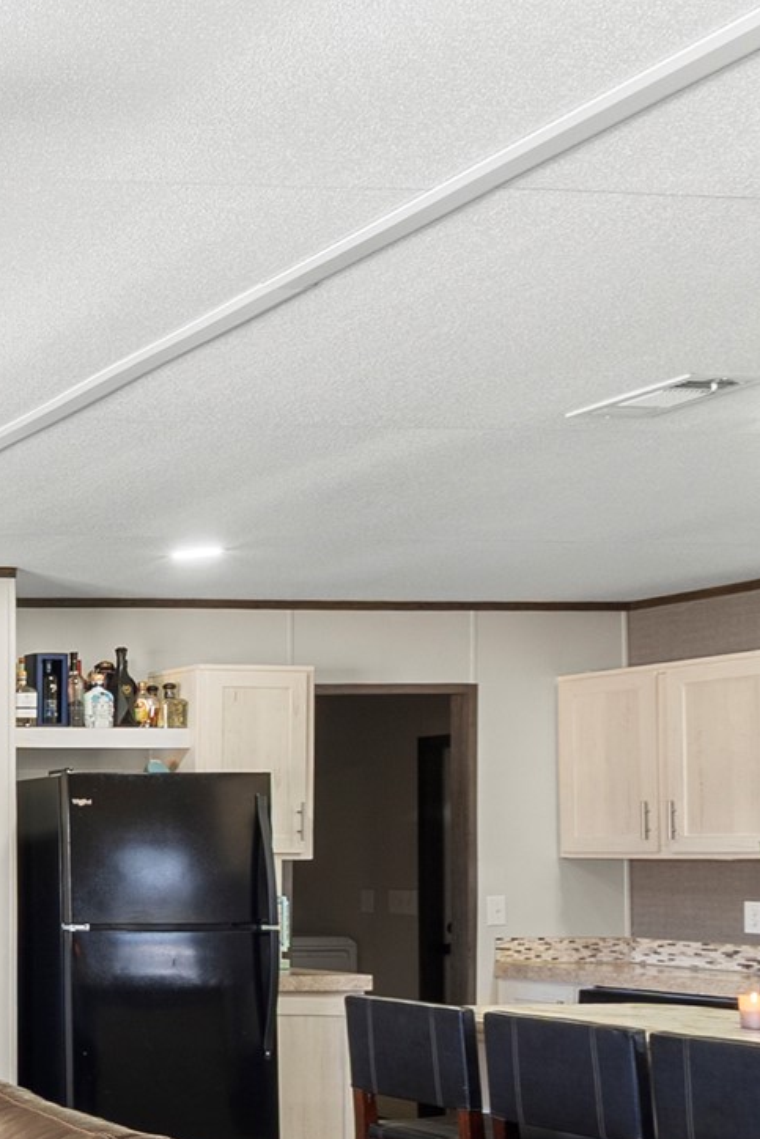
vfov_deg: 42.0
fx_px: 1424
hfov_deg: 18.9
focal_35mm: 45
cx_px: -754
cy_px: 887
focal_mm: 10
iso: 100
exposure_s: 2
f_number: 10
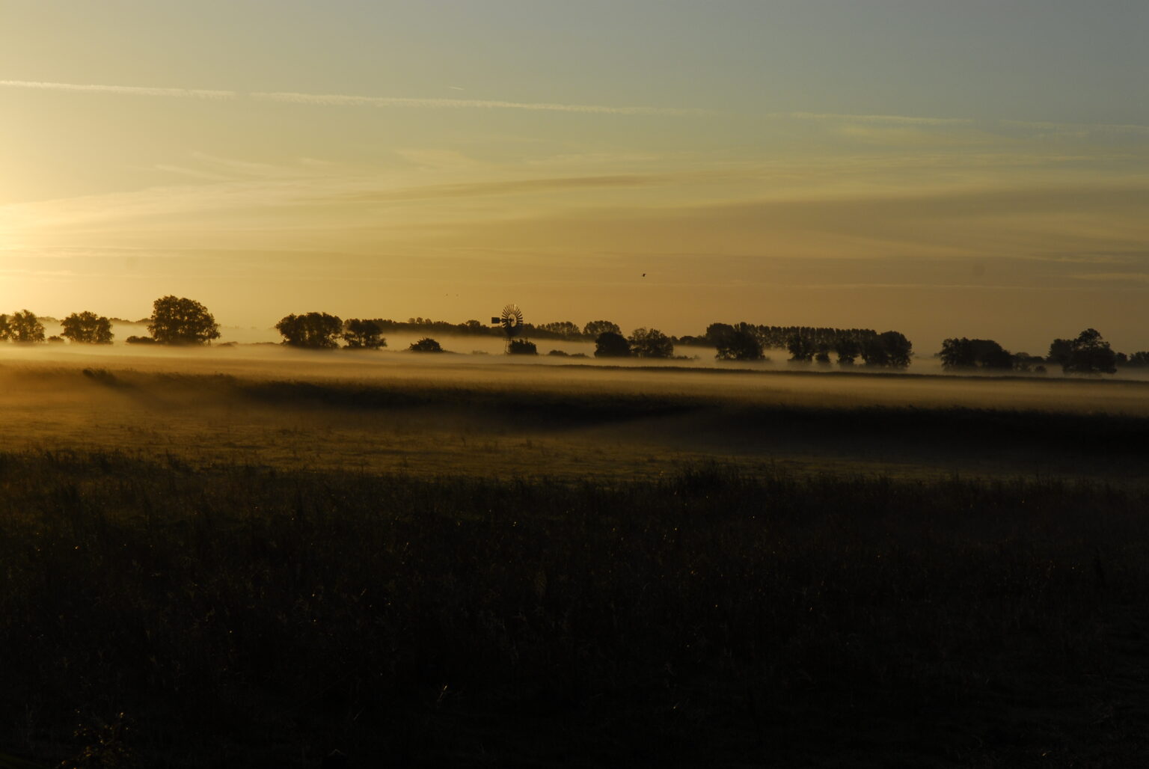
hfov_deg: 24.6
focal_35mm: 82
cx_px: 574
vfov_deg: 16.6
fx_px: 2636
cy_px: 384
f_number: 11
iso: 200
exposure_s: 1/400
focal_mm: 55
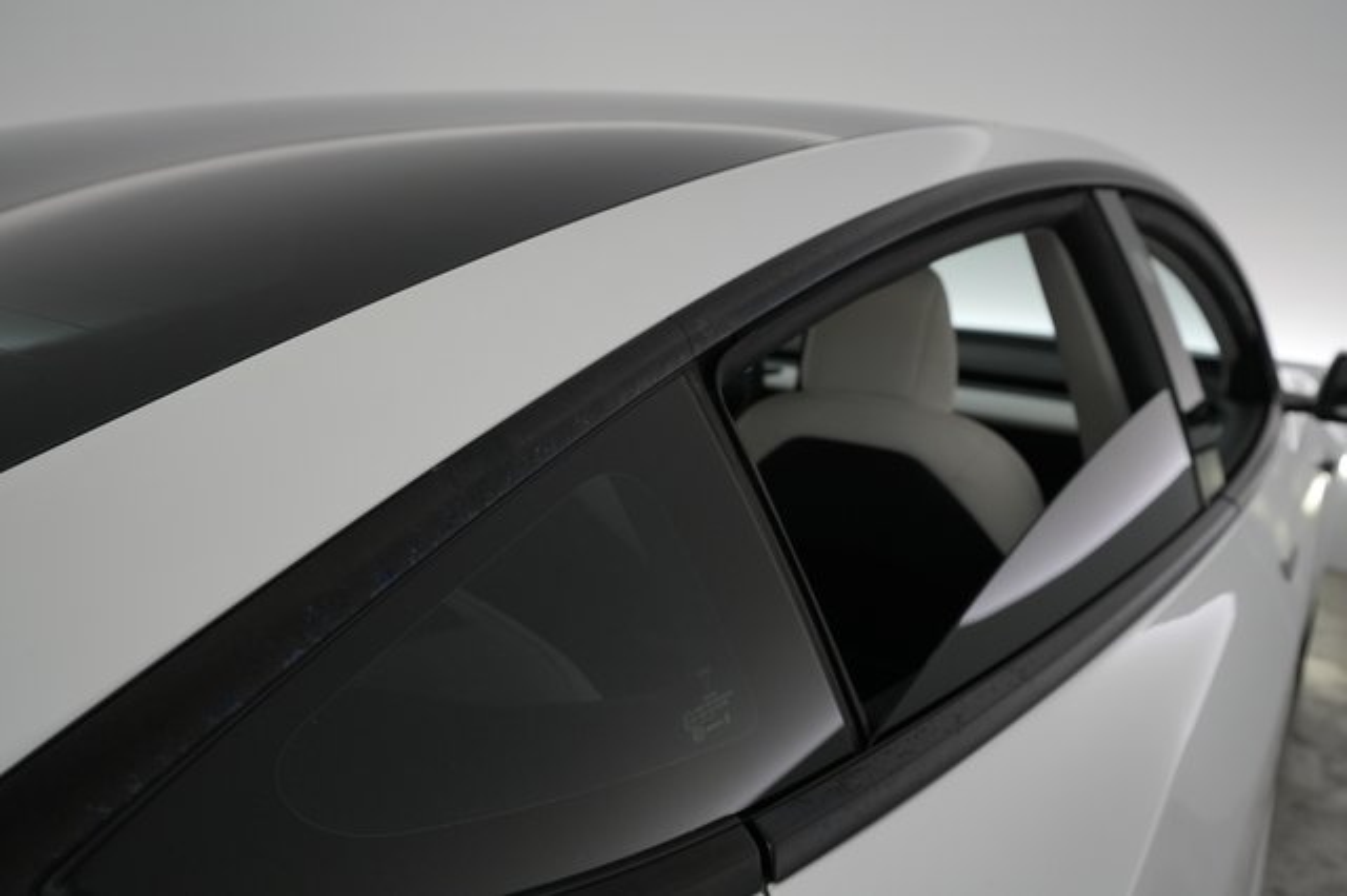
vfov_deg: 46.4
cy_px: 448
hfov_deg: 65.5
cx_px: 674
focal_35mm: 28
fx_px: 1047
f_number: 5.6
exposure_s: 1/100
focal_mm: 28
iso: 1250
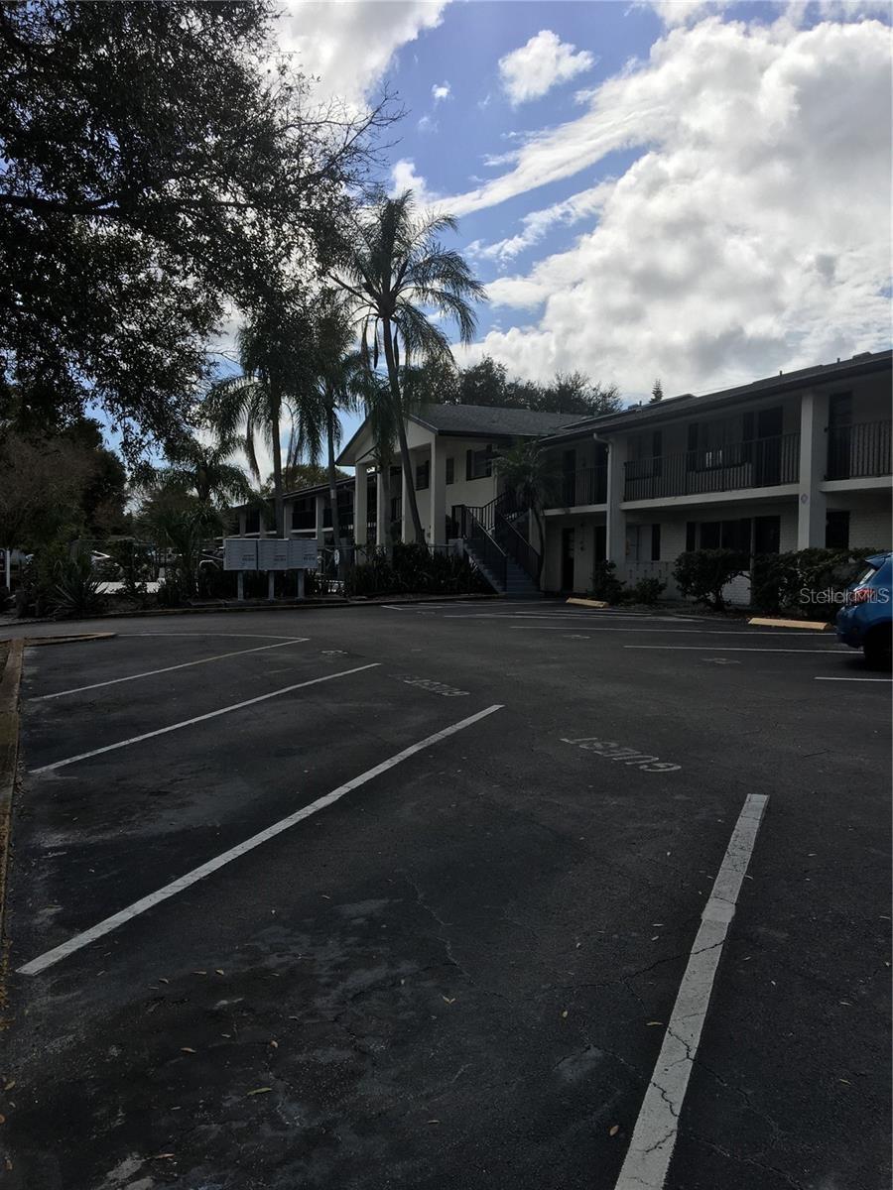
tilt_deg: -4.8
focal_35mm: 29
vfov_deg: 61.7
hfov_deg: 48.2
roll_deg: -0.7
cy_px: 595
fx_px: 997
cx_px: 446
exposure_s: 1/3344
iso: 25
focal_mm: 4.15
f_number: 2.2
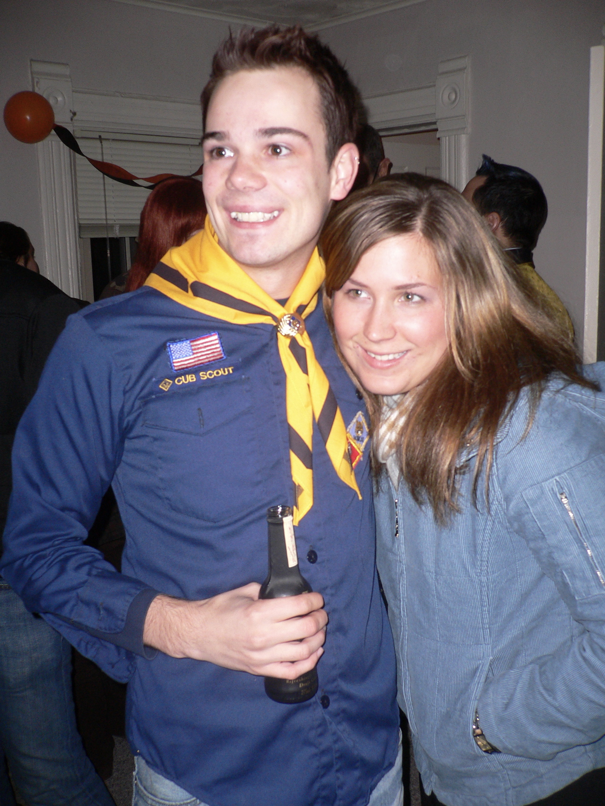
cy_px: 403
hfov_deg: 40.7
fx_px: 815
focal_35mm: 35
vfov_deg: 52.6
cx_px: 302
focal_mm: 5.8
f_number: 2.8
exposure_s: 1/60
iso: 100
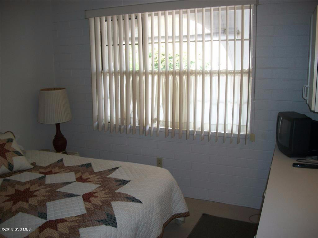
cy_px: 119
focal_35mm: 32
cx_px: 159
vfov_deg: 44.2
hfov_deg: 56.8
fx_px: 294
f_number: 2.9
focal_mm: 5.7
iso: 80
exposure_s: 1/30
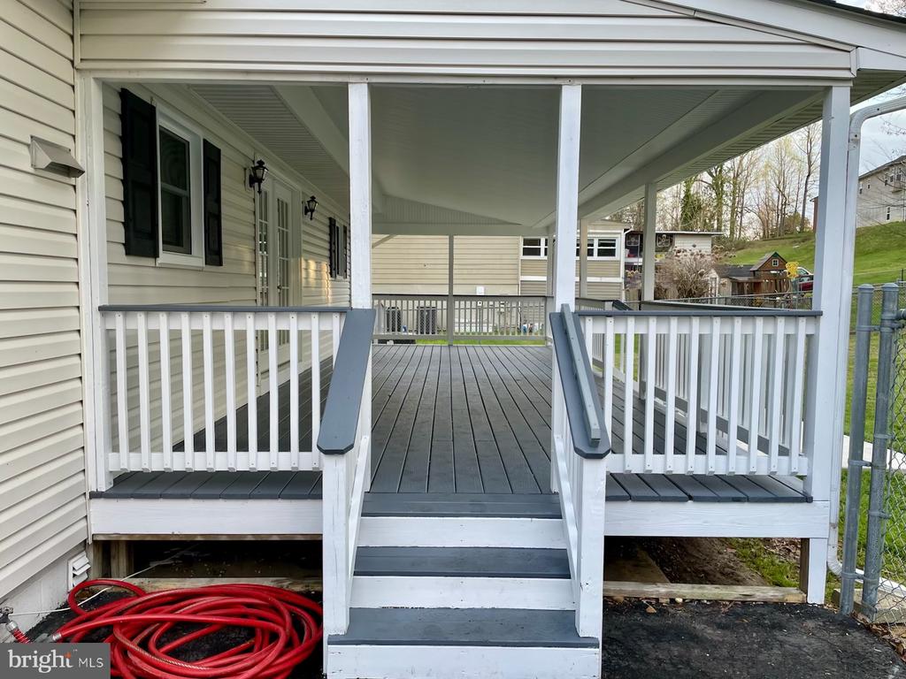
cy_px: 340
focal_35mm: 26
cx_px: 453
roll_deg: +0.2
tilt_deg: -5.3
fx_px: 680
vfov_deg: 53.1
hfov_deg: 67.3
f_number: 1.6
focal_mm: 4.2
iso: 32
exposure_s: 1/163
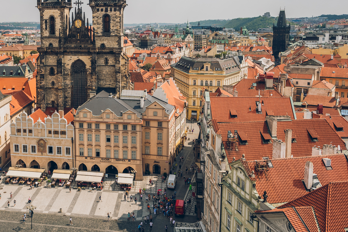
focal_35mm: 38
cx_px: 73
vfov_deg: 34.6
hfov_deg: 48.0
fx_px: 367
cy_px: 70
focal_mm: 24
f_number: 4
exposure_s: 1/3200
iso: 160
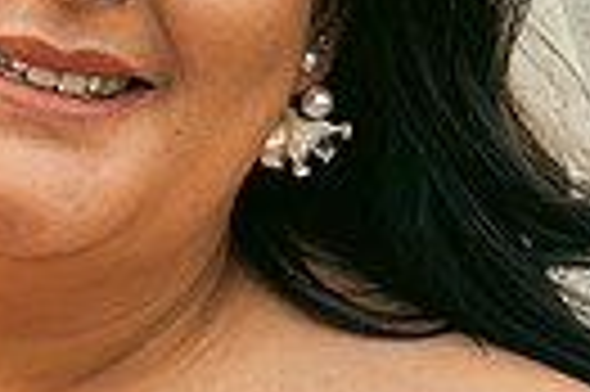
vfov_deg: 6.4
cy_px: 124
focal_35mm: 213
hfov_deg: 9.2
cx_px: -464
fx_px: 3486
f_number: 3.5
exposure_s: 1/320
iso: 125
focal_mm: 48
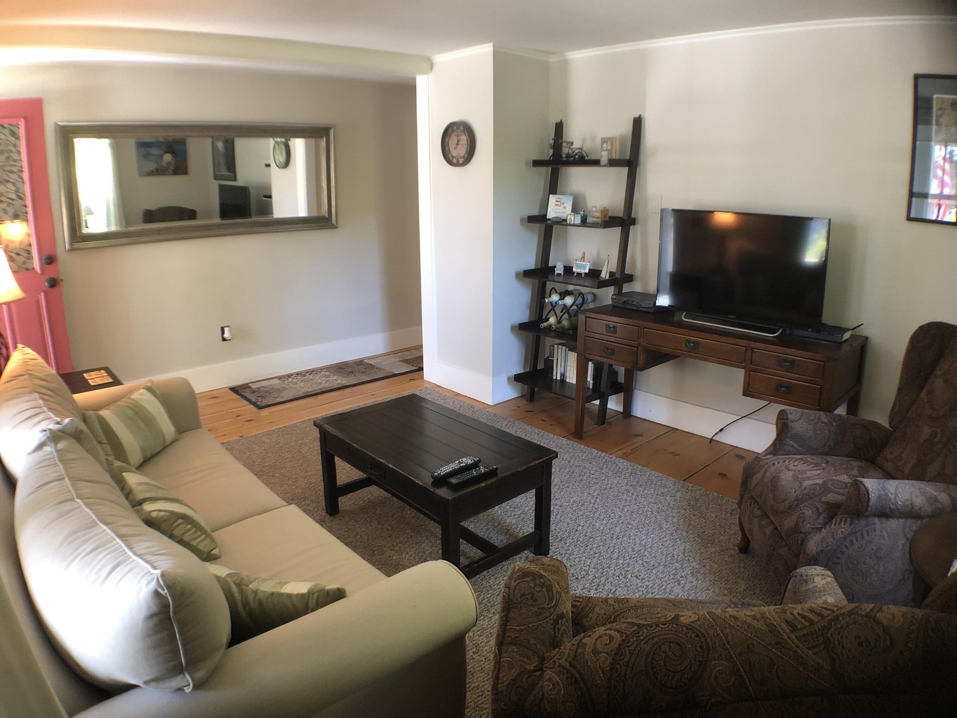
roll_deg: +1.2
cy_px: 359
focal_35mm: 28
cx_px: 478
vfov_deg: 49.7
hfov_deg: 63.4
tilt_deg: -17.3
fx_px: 774
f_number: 1.8
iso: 80
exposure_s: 1/15
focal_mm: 3.99
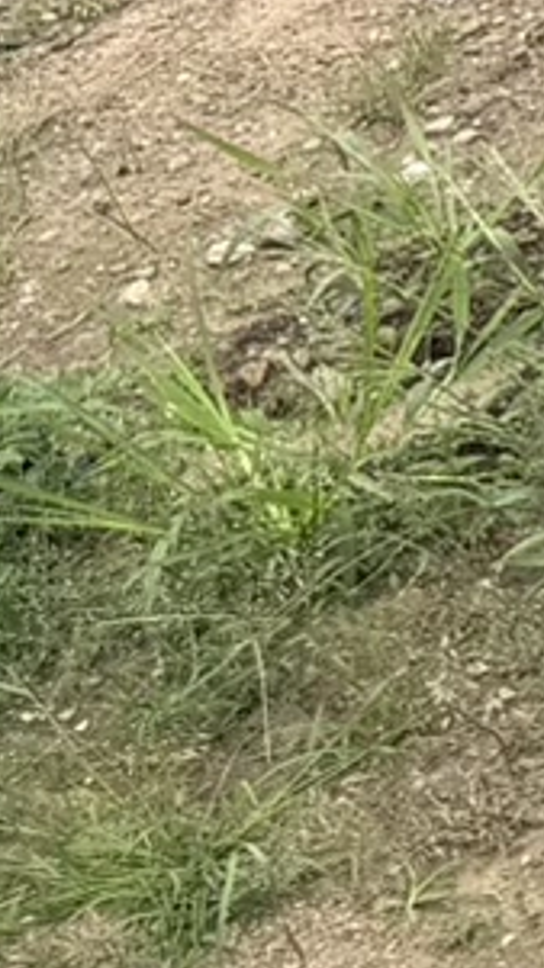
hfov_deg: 5.0
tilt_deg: -23.8
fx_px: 4468
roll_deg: -5.2
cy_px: -331
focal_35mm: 174
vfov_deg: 12.0
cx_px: 3093
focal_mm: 6.76
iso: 80
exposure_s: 1/1192
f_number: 1.78
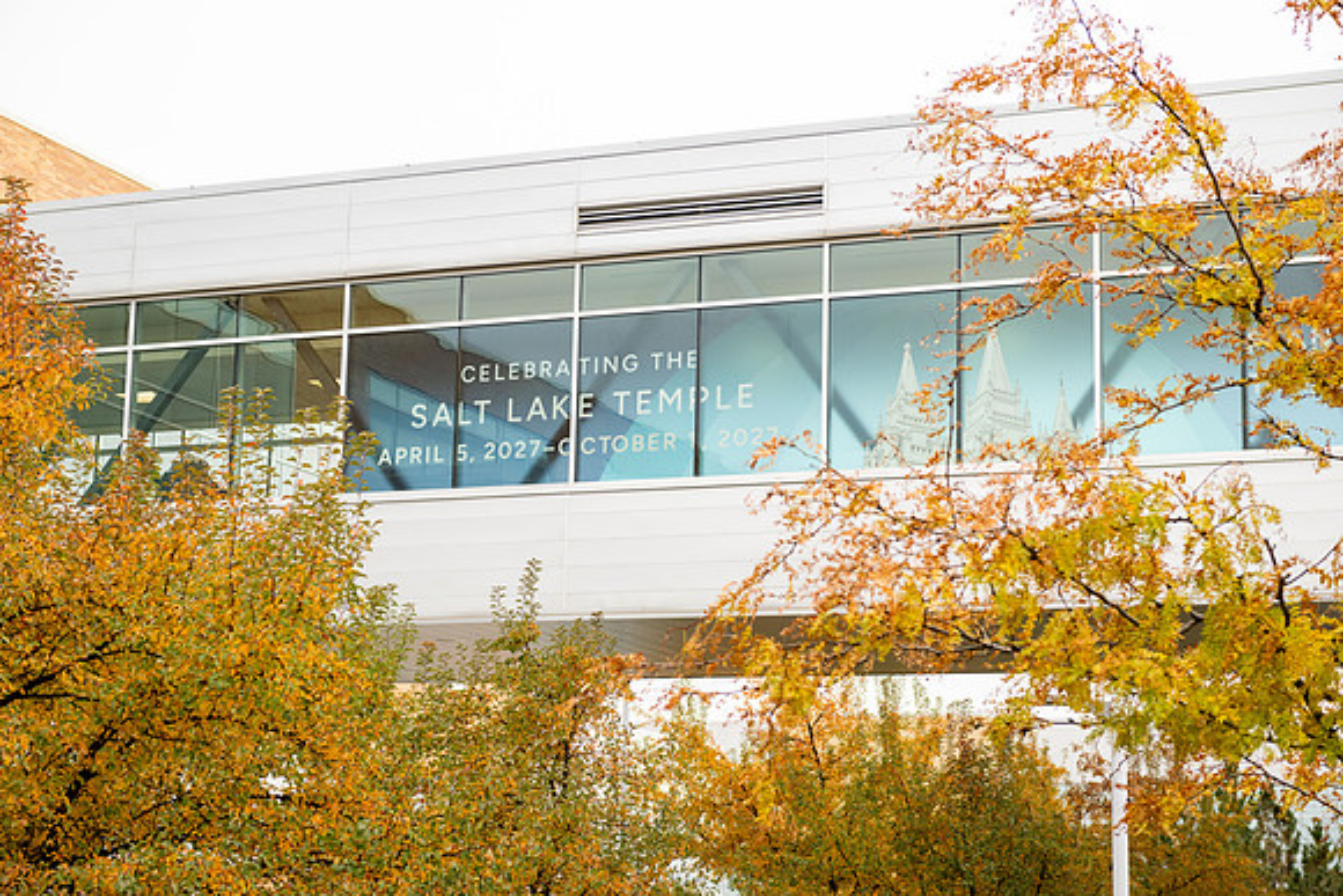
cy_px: 448
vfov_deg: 19.5
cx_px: 672
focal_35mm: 70
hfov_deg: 28.8
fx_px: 2612
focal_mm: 70
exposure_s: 1/320
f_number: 4
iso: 320
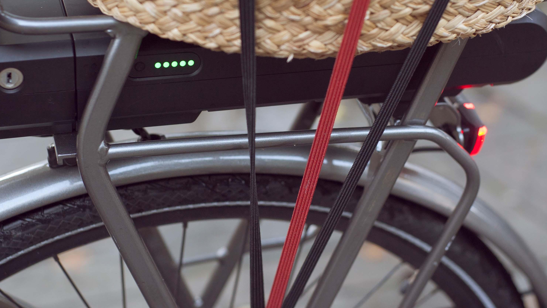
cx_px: 266
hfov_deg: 28.2
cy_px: 115
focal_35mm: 75
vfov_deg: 16.1
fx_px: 1088
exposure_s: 1/250
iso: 1000
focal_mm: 50
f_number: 2.8
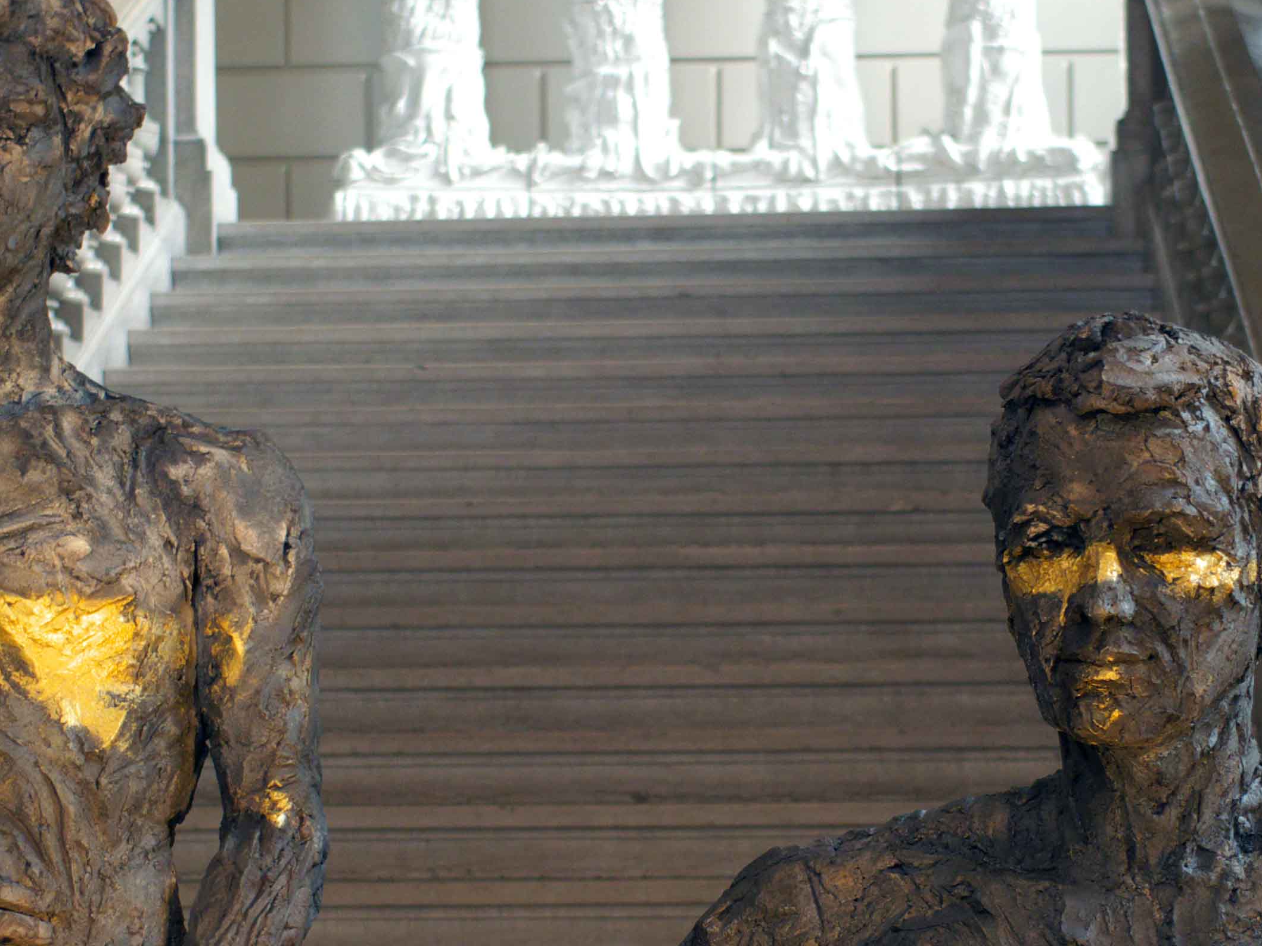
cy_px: 705
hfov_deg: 19.3
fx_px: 3718
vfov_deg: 14.4
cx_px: 695
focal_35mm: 102
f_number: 2.6
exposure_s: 1/15
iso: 200
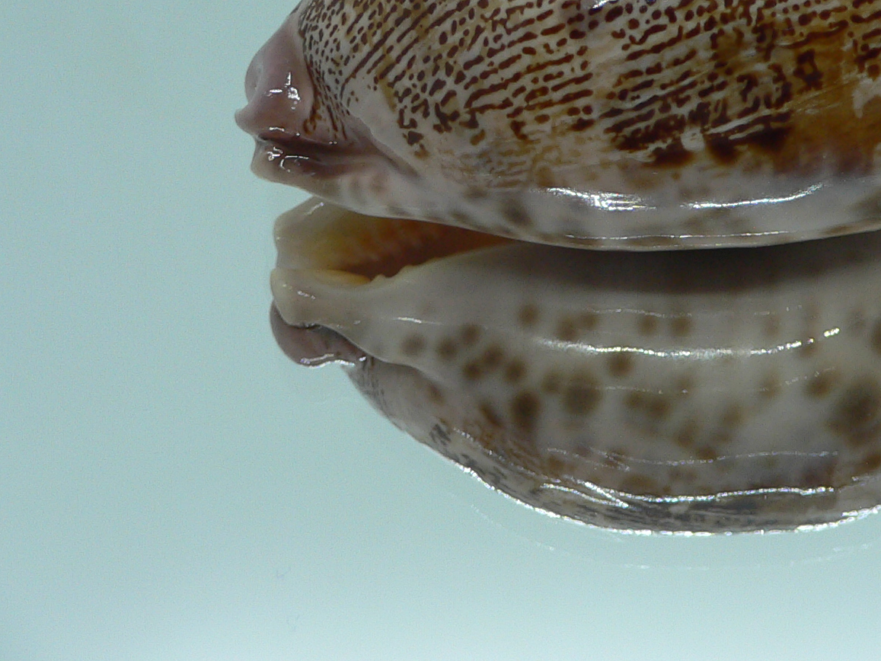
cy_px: 115
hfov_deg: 31.1
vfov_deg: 23.6
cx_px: 669
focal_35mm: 61
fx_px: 1553
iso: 80
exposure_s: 1/60
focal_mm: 4.6
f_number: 2.8
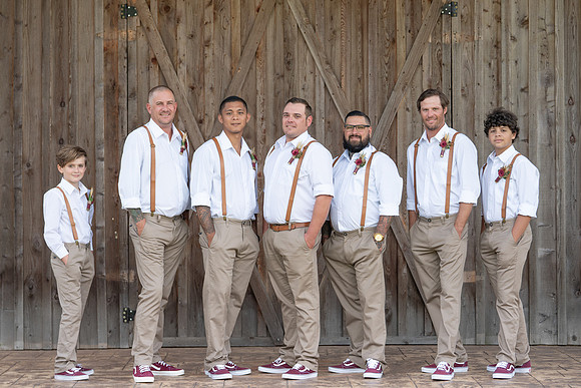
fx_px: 1829
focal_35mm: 113
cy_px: 185
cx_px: 303
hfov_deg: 18.1
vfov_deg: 12.1
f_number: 4
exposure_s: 1/250
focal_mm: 105
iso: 125
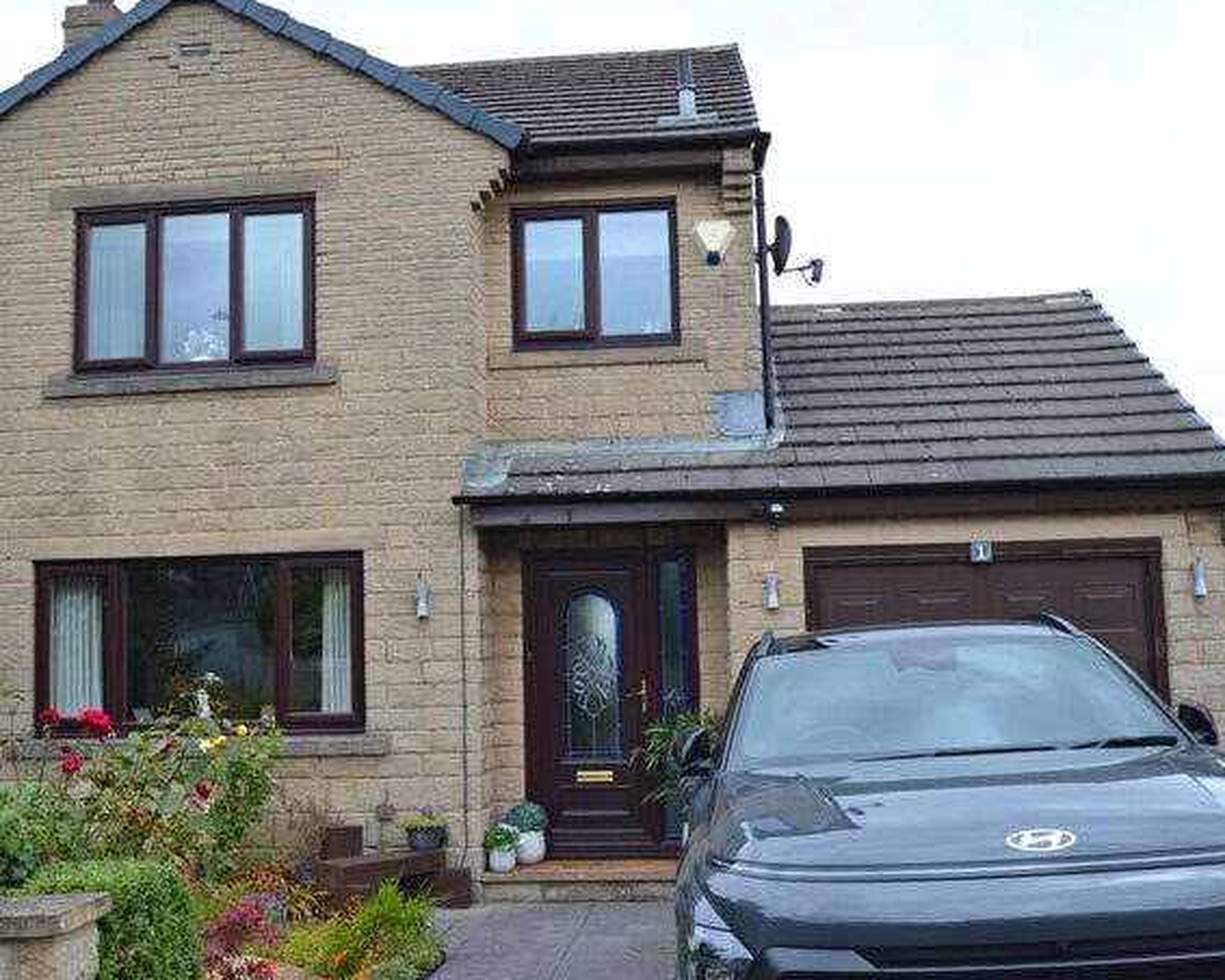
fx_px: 1326
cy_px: 481
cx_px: 584
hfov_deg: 49.6
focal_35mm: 37
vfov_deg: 40.6
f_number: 5.6
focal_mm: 21
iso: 140
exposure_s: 1/125
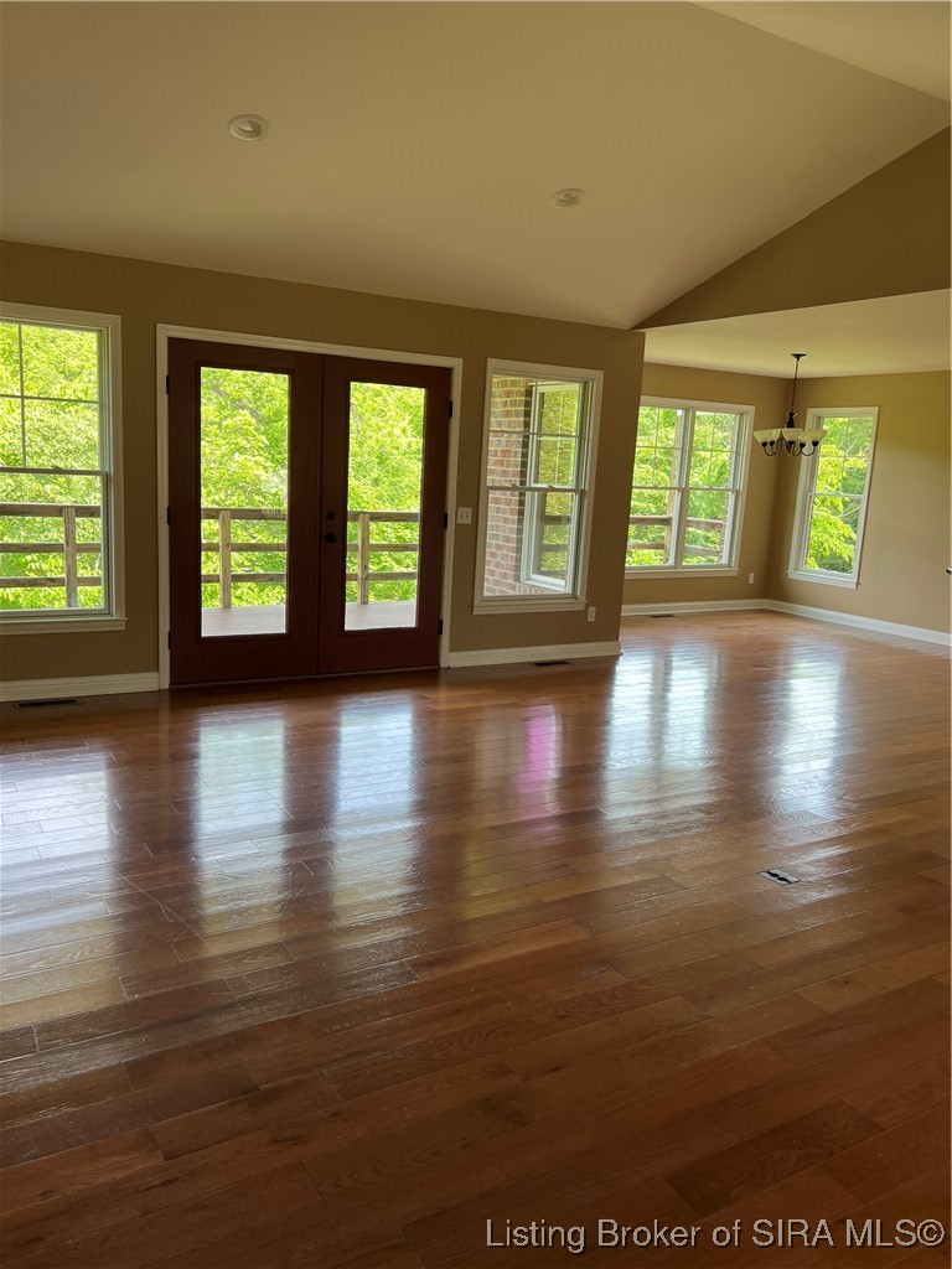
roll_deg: -3.3
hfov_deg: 53.1
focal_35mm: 26
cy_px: 634
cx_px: 476
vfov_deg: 67.3
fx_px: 953
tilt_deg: -9.4
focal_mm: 5.7
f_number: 1.5
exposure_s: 1/120
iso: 50
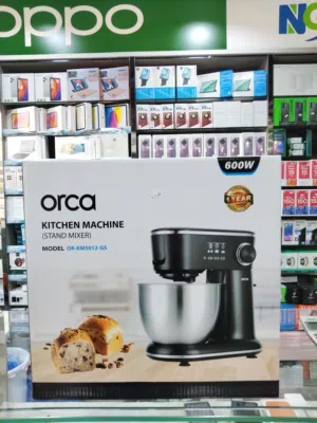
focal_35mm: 25
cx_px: 158
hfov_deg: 54.9
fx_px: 305
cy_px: 212
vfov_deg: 69.4
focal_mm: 4.15
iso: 102
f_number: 1.8
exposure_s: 1/100
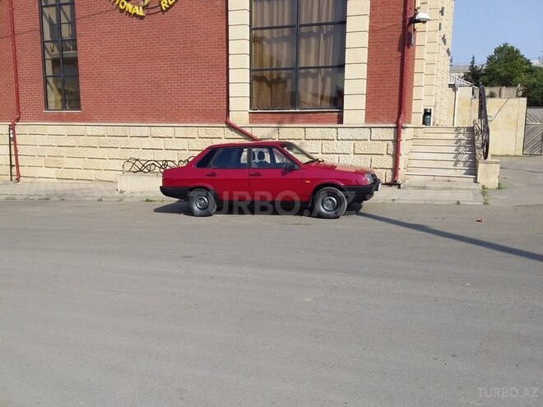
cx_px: 272
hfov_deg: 58.4
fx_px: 486
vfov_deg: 45.4
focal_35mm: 31
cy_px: 204
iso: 40
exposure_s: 1/1457
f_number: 2.2
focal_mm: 3.3
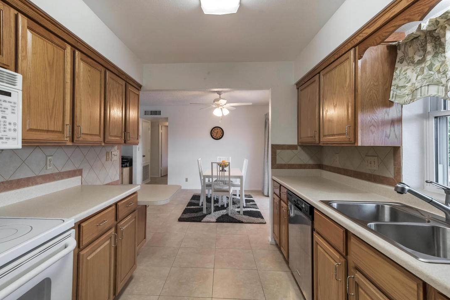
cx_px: 212
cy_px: 147
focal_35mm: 16
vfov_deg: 73.8
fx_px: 200
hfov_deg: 96.6
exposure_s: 1/80
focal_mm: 15
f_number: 7.1
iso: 2500
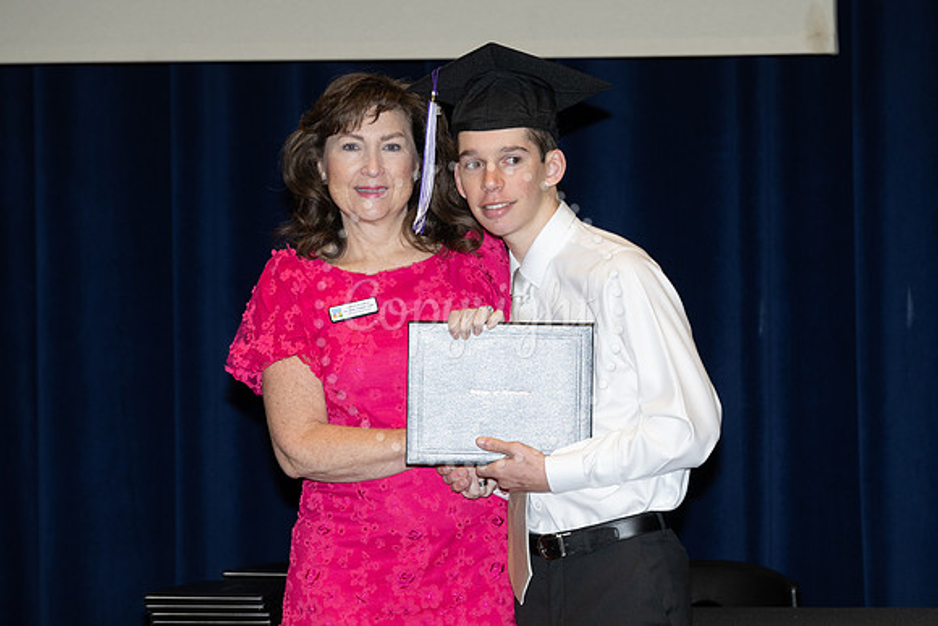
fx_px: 3964
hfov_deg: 13.5
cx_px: 516
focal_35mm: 152
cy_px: 319
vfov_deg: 9.0
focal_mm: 120
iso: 640
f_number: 5.6
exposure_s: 1/80
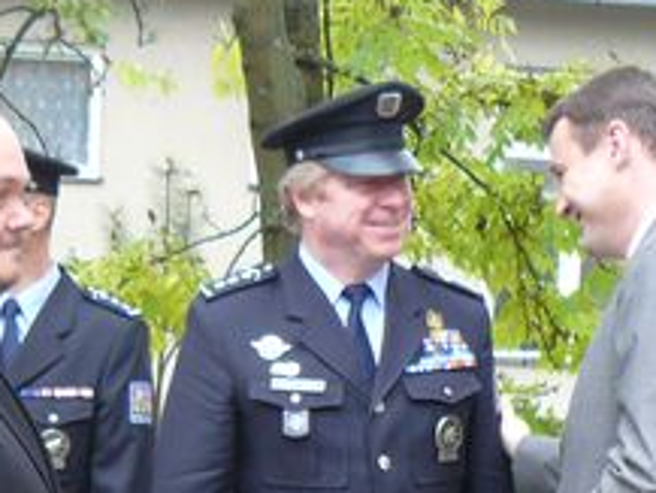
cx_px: 157
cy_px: 714
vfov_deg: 11.3
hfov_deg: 15.4
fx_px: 2408
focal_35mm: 127
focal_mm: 7.1
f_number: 2.8
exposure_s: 1/30
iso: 125
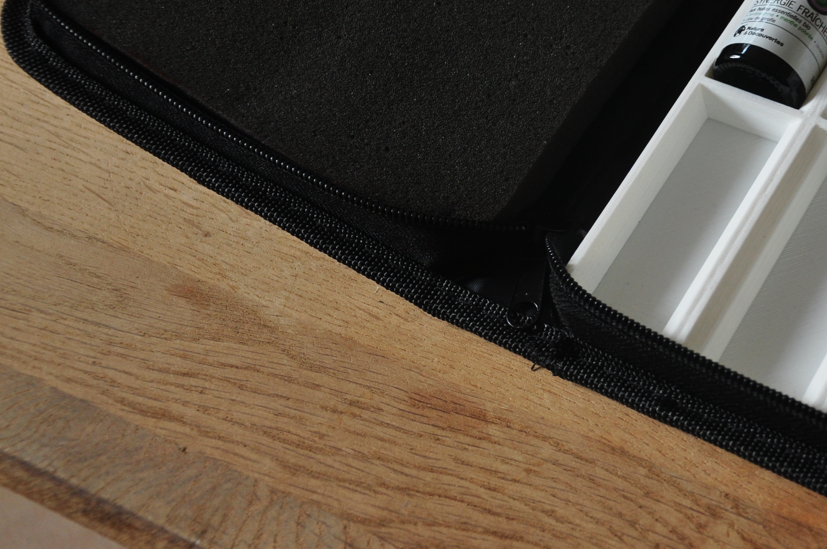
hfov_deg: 28.2
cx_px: 743
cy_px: 128
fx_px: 1581
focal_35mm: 69
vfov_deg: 19.5
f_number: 4
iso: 400
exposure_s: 1/13
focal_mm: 25
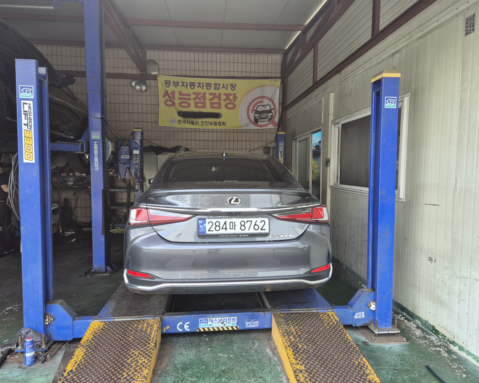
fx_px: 340
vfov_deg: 58.8
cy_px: 191
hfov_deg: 70.3
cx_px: 245
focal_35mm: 24
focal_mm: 5.4
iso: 50
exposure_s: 1/180
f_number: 1.8
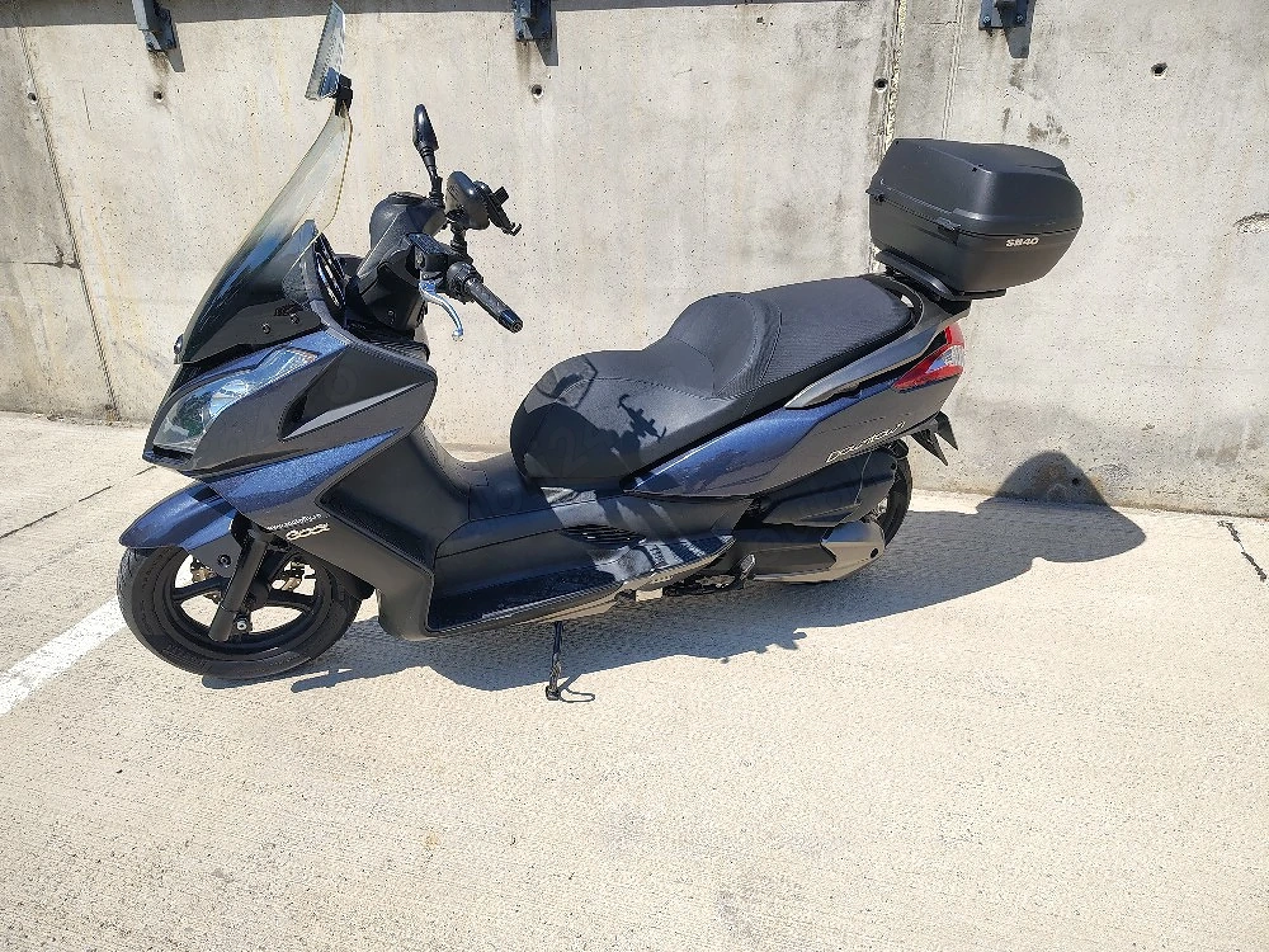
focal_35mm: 24
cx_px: 634
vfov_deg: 56.8
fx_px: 880
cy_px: 476
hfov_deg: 71.6
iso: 100
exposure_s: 1/2000
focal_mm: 5.56
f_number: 1.8
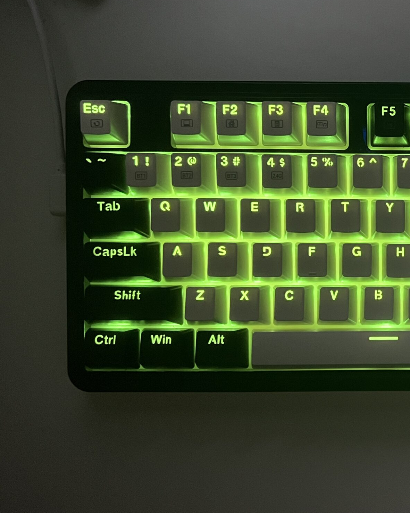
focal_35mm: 44
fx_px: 668
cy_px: 257
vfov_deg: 42.0
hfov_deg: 31.0
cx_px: 433
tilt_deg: -88.7
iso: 500
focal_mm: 5.7
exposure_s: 1/48
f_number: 1.5
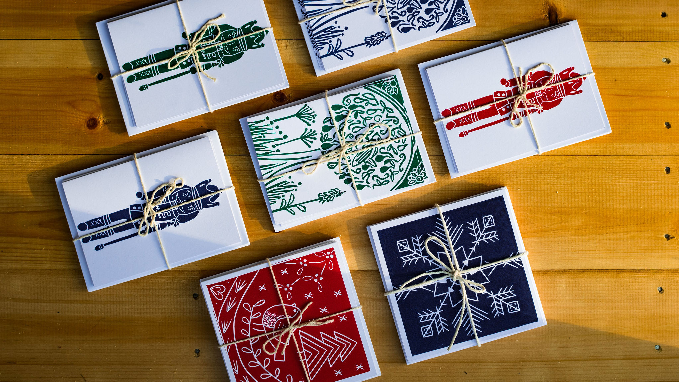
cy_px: 128
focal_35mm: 70
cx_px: 387
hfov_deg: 30.1
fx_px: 1260
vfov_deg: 17.2
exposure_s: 1/400
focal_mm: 58
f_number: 4
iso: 160
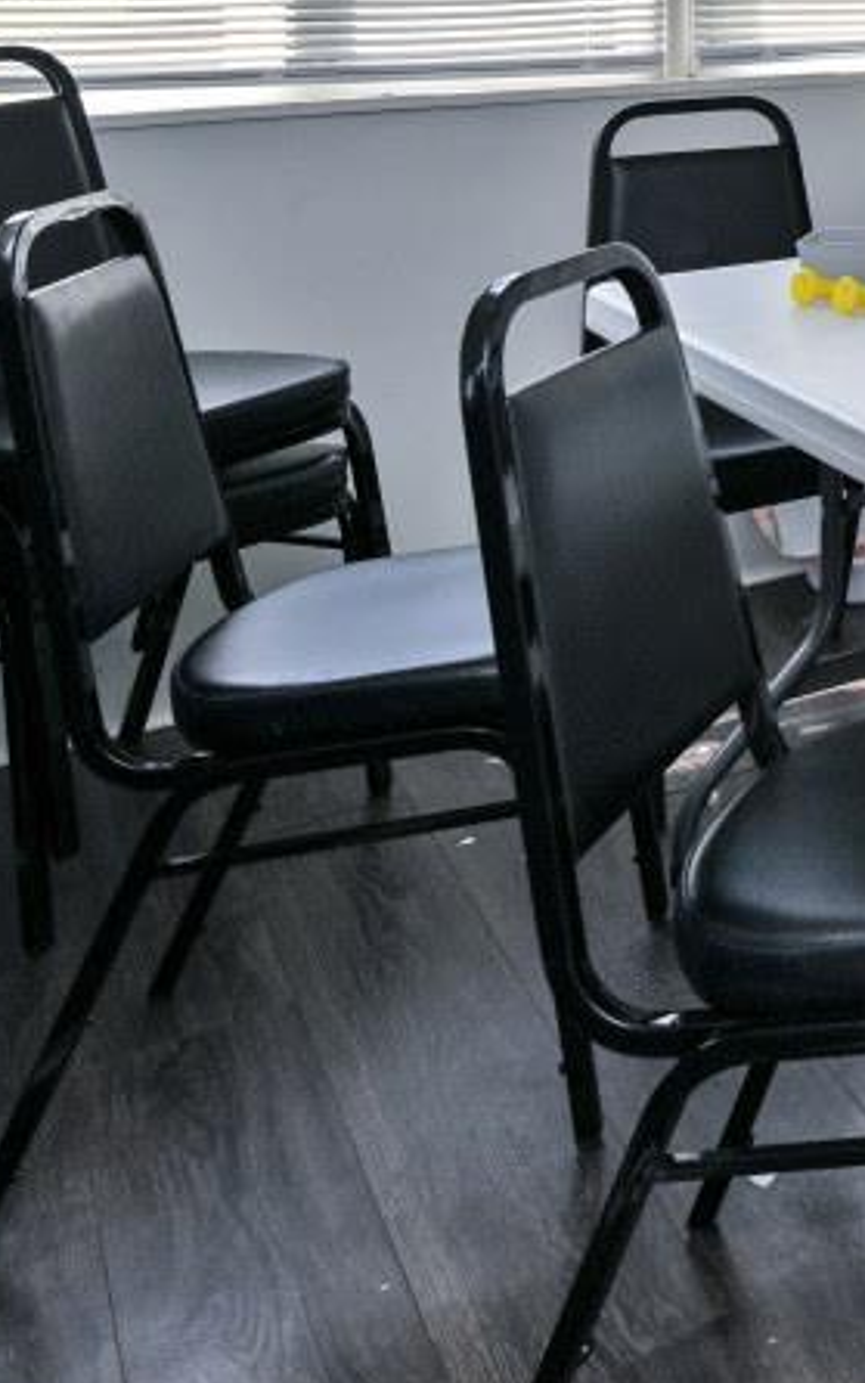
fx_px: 1809
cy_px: -109
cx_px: 1541
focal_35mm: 48
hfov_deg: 19.9
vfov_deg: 36.1
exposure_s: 1/160
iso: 100
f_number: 6.3
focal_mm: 14
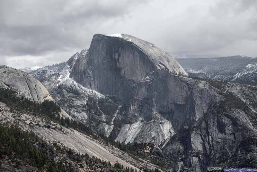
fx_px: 486
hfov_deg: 29.6
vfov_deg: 20.0
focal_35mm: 68
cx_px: 128
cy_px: 86
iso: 100
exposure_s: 1/1600
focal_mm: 68
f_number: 5.6
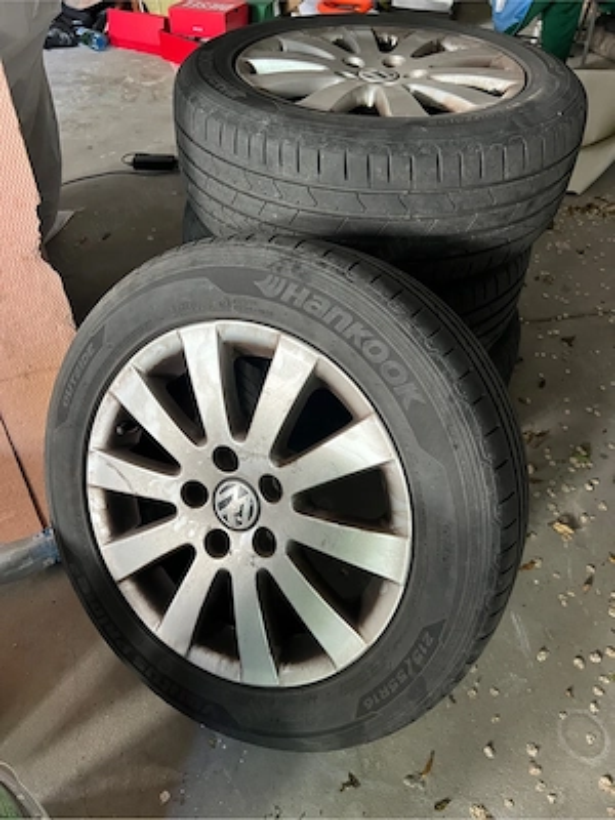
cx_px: 308
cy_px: 410
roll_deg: -0.9
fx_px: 616
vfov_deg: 67.3
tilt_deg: -44.4
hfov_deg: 53.1
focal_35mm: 26
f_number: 1.5
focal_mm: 5.7
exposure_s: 1/60
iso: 500
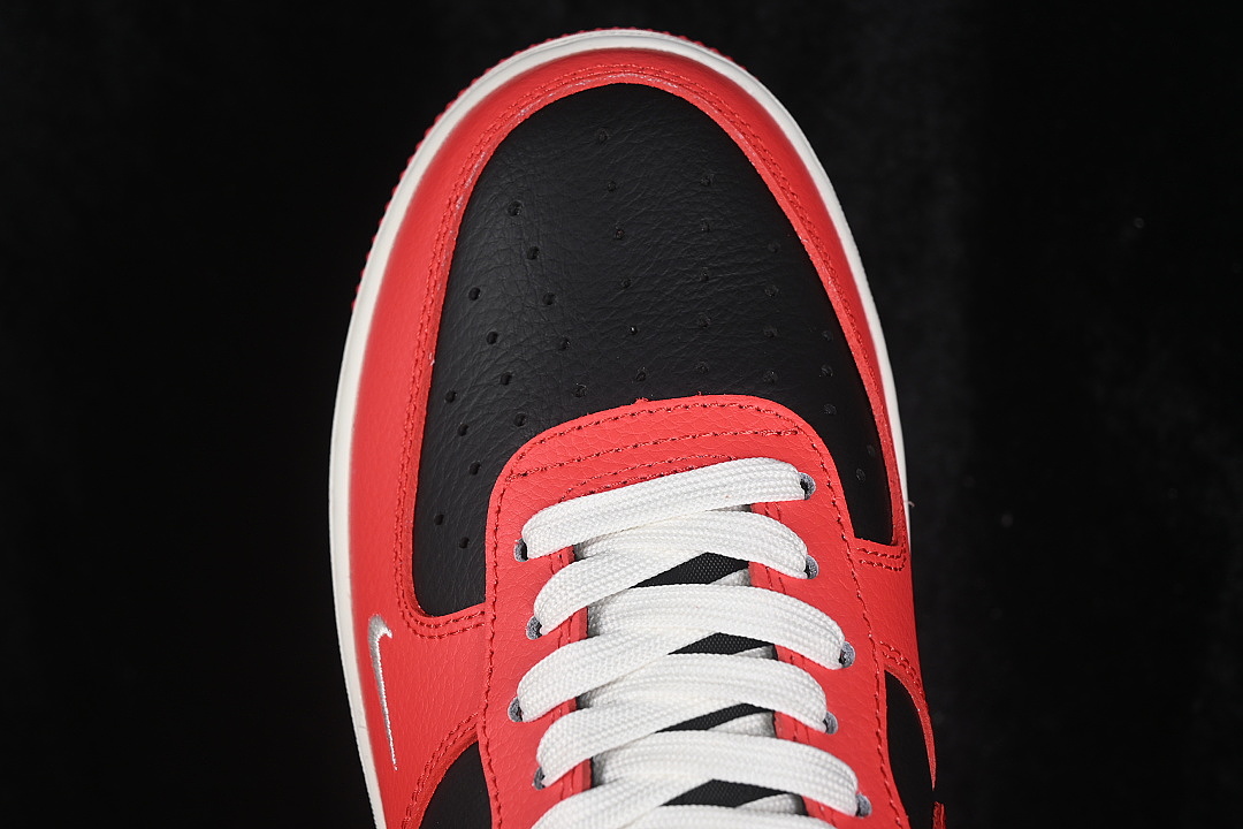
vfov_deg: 18.2
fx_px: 2589
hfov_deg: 27.0
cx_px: 622
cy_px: 414
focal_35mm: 75
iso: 160
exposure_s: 1/80
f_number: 7.1
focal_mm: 50
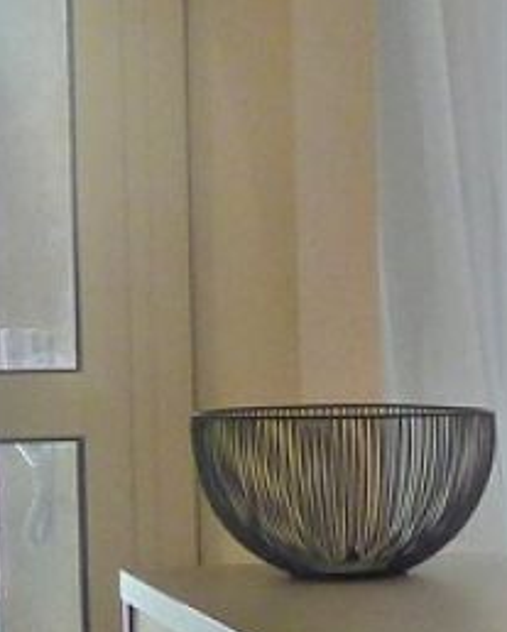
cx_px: 1129
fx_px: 2266
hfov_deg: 11.1
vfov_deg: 15.8
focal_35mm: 121
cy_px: 507
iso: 125
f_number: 3.3
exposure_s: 1/50
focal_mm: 4.1
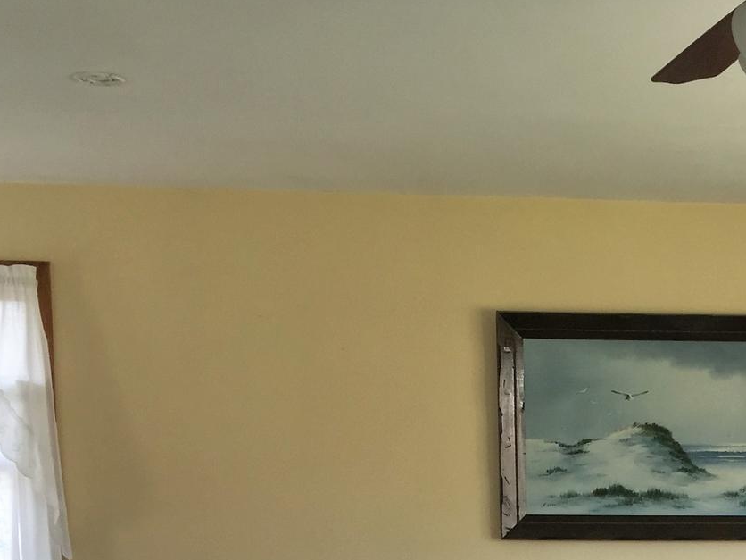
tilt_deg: -4.7
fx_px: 1530
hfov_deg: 25.8
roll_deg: -1.3
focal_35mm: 71
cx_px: 775
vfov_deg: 19.6
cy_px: 652
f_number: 2.2
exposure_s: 1/30
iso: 32
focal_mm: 4.15
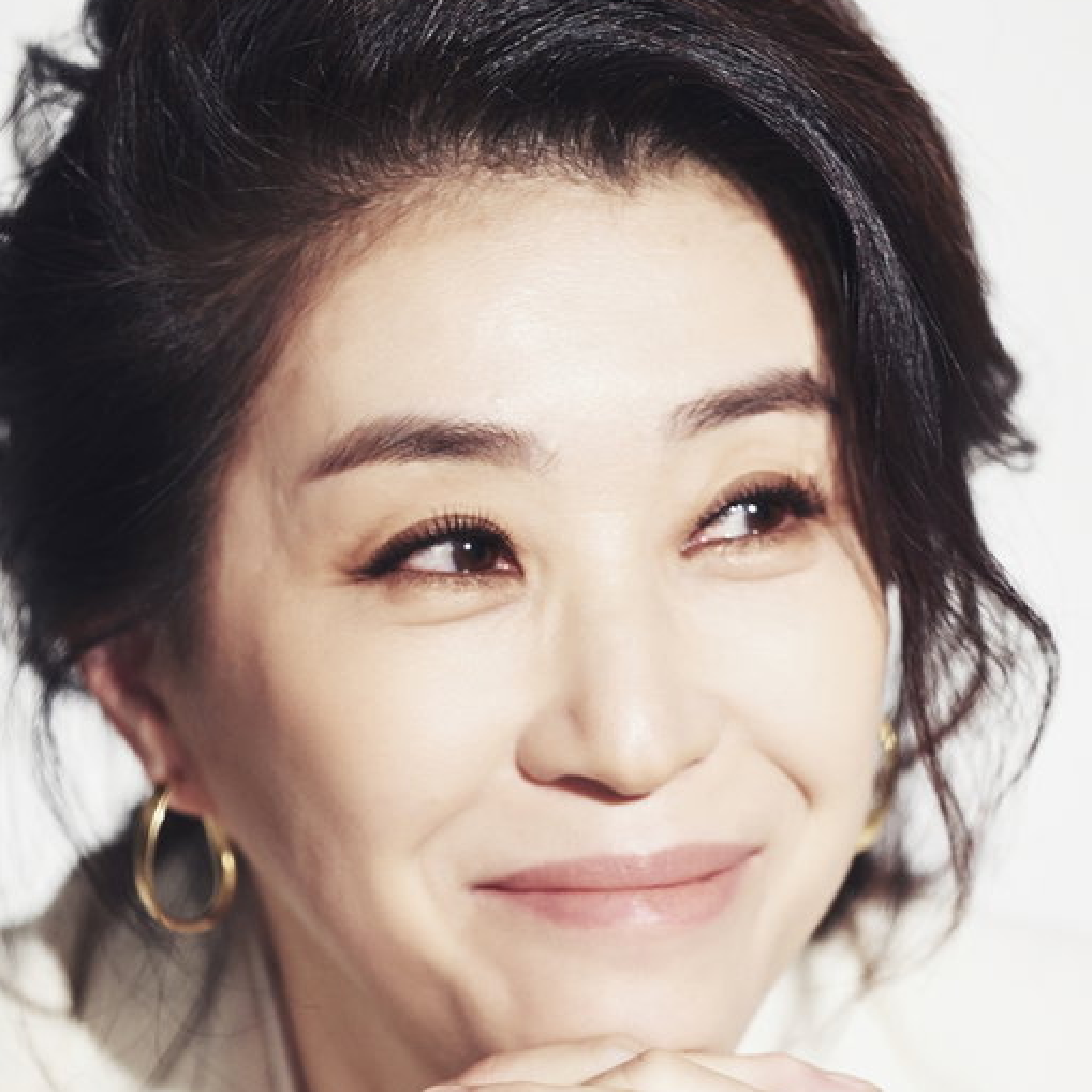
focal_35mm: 377
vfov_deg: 4.6
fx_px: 13455
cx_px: 641
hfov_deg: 4.6
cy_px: 743
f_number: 2.8
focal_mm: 198
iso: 400
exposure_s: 1/250
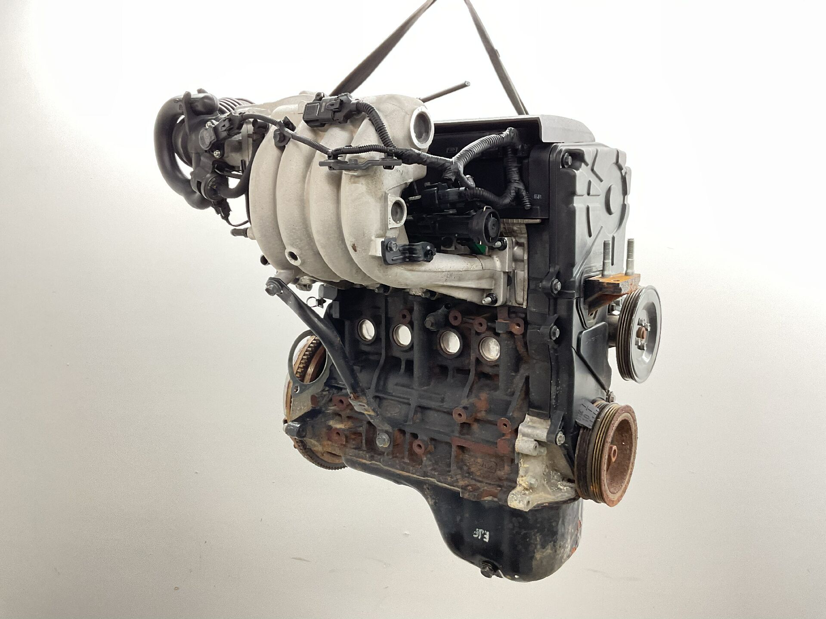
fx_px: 692
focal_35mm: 29
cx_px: 413
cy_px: 310
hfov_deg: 61.7
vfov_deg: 48.2
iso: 125
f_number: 1.8
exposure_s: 1/50
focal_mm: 3
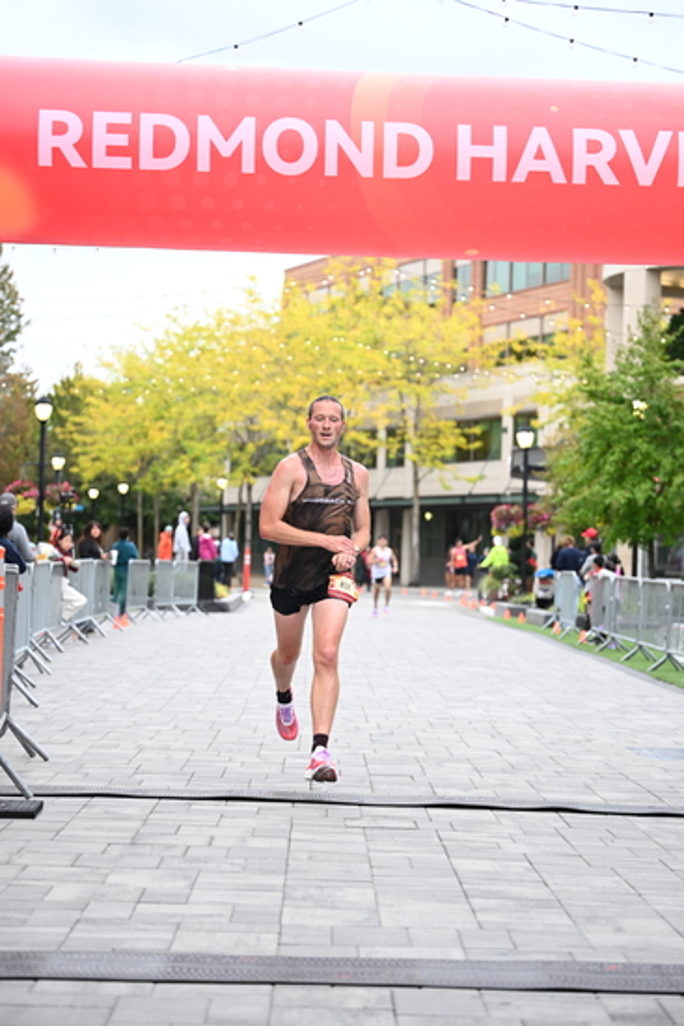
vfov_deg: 28.4
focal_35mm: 71
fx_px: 2022
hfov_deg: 19.2
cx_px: 342
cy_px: 513
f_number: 2.8
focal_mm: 71
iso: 1600
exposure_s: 1/800
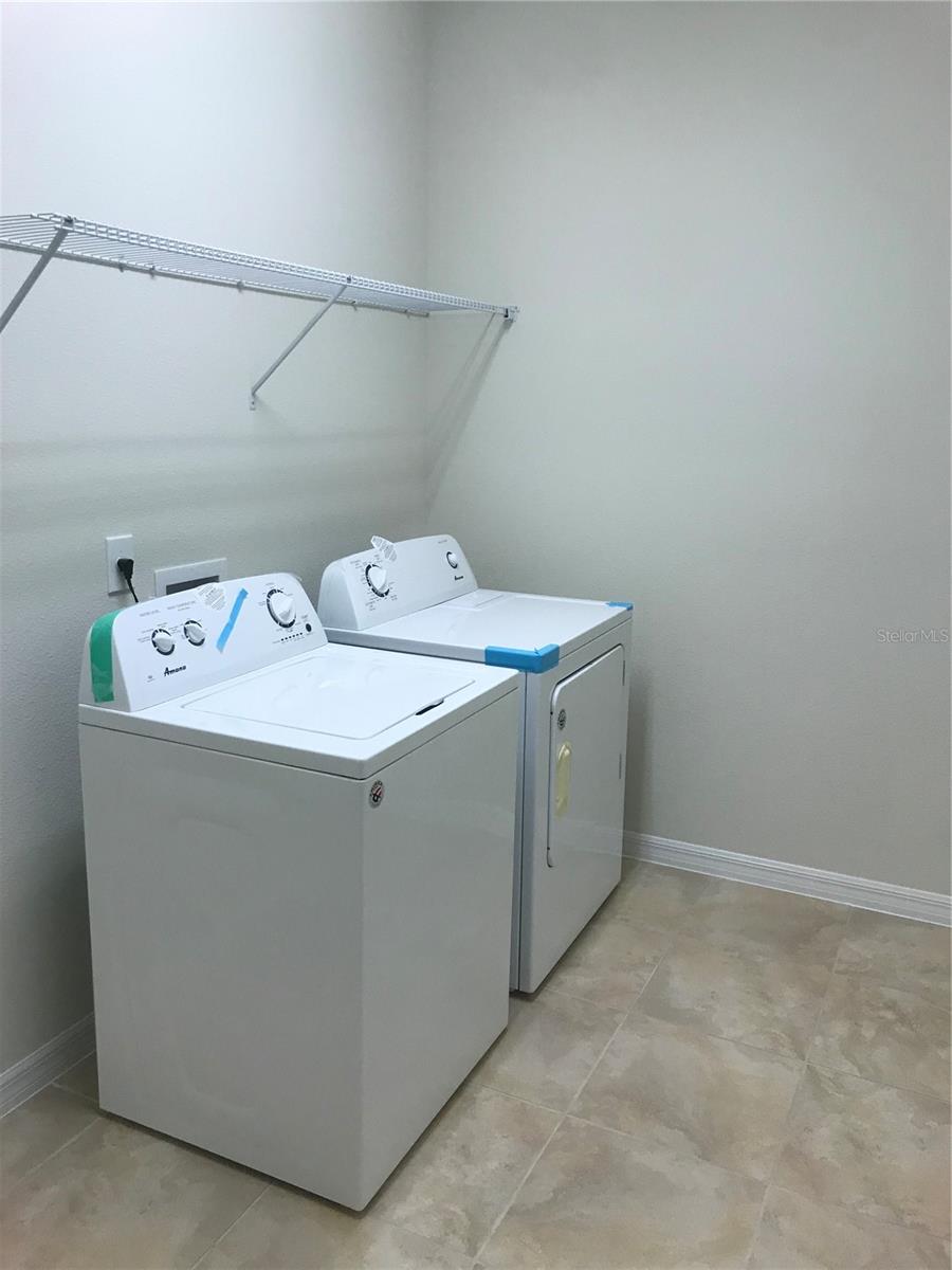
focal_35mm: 28
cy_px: 635
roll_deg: -2.5
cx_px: 476
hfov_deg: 49.7
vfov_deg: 63.4
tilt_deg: -11.2
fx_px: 1027
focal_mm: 3.99
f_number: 1.8
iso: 25
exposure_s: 1/40
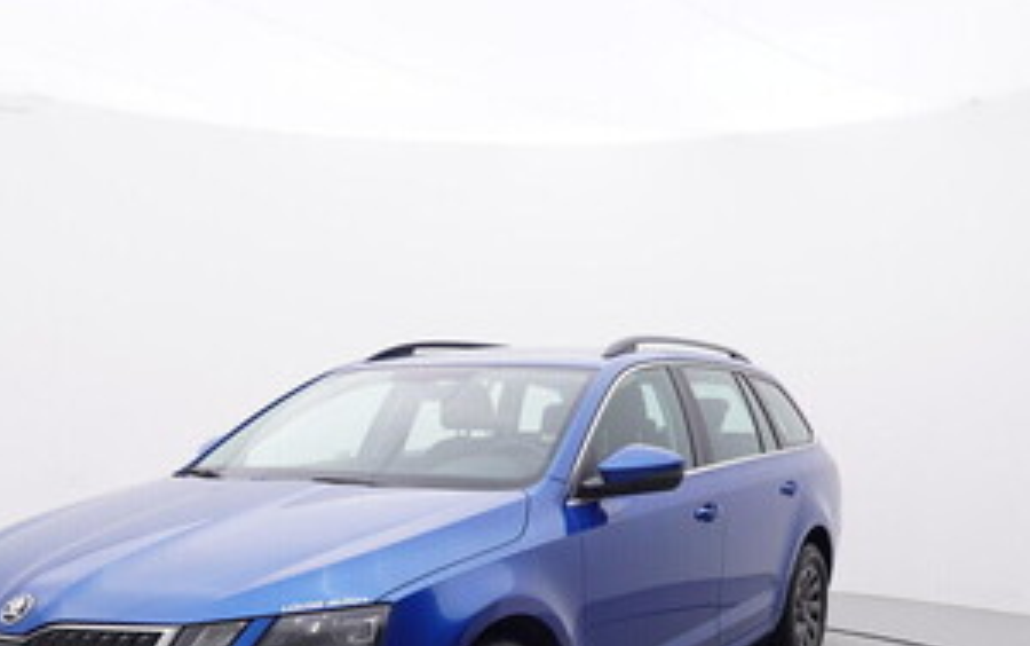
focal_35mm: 42
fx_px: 1178
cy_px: 589
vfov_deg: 29.3
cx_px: 496
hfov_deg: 47.2
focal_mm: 15
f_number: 5
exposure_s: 1/80
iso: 200
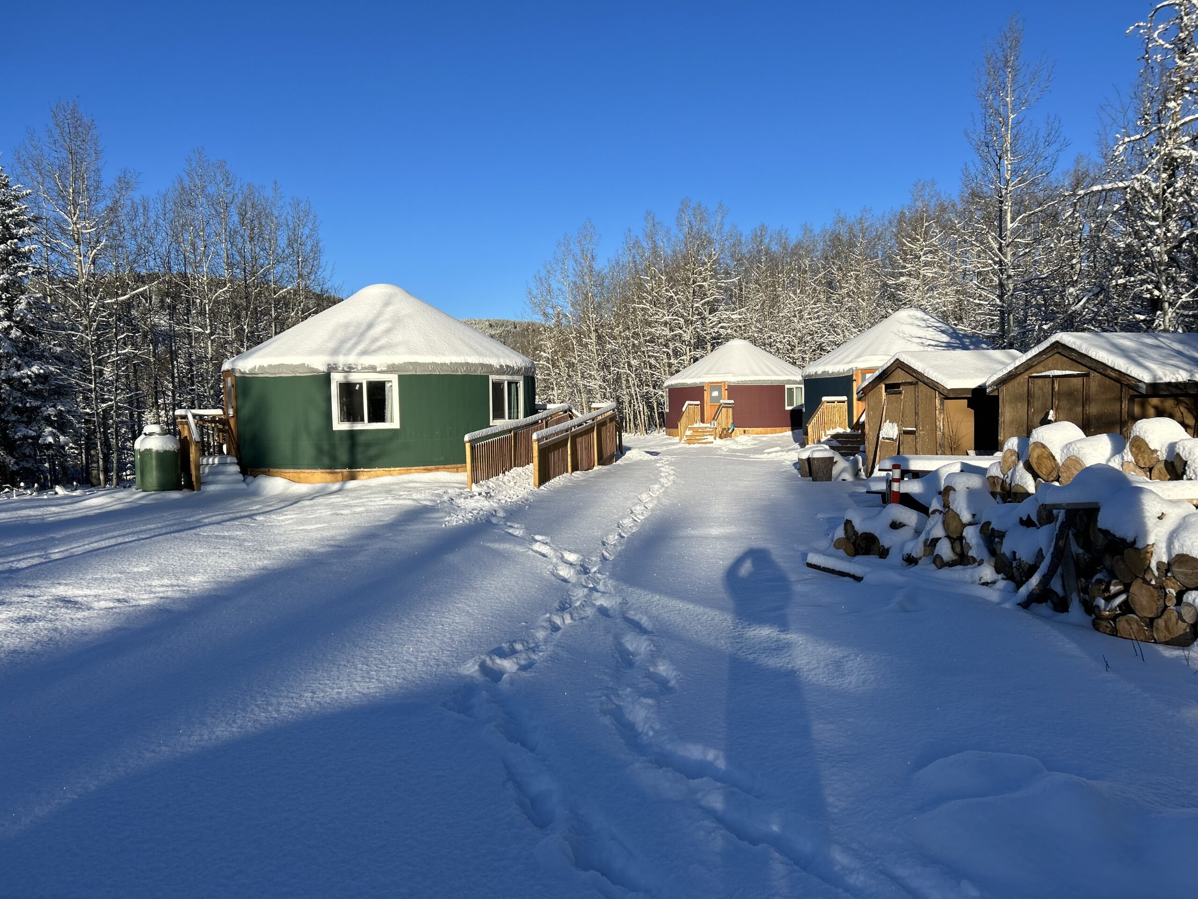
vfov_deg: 53.1
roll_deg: +0.8
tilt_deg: -3.1
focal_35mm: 26
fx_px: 900
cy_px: 450
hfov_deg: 67.3
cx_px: 599
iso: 50
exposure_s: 1/4444
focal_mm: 5.7
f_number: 1.5
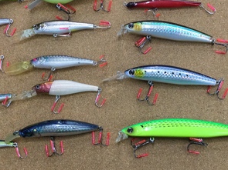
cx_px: 145
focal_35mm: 63
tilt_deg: -75.4
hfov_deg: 30.6
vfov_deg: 23.2
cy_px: 99
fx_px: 415
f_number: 2.4
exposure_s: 1/30
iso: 32
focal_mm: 3.3
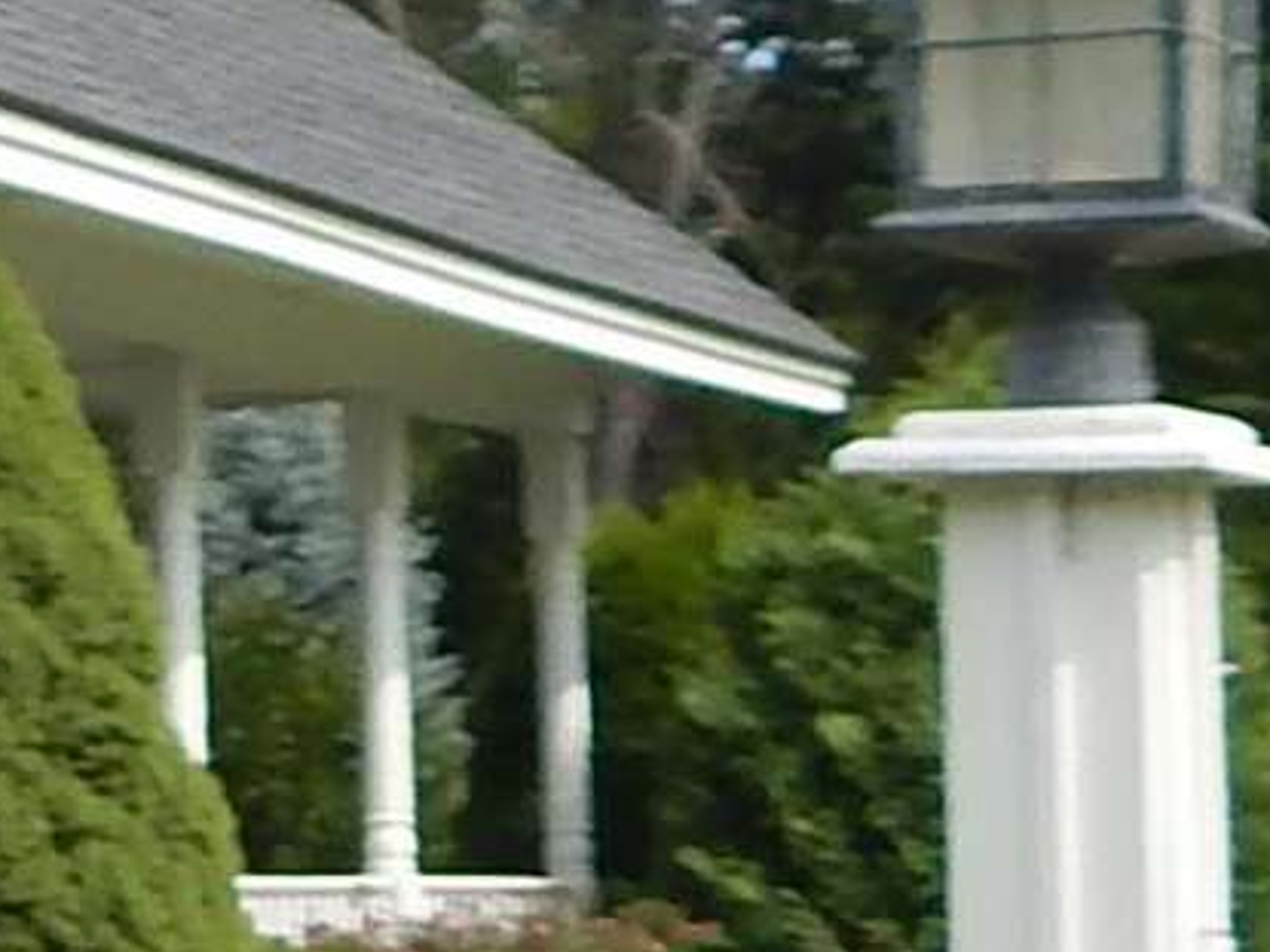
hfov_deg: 10.8
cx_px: -1438
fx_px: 5978
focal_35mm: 163
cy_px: 478
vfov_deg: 9.1
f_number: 3
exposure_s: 1/1000
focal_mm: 4
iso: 125
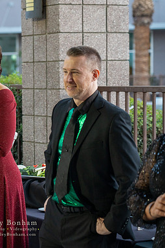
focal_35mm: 138
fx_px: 950
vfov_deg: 14.9
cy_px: 124
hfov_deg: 9.9
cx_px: -3
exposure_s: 1/160
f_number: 4
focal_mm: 91
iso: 1600
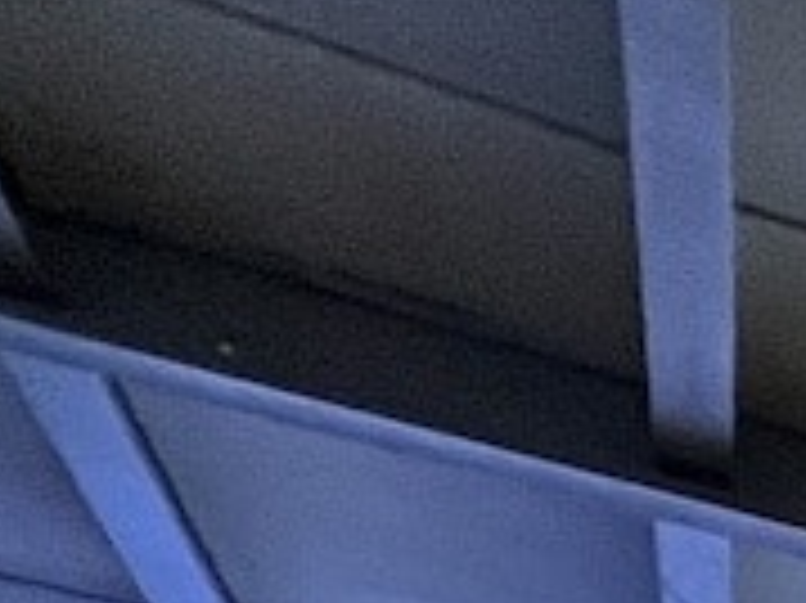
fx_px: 2024
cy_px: 1602
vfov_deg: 12.1
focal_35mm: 87
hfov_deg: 11.0
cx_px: 2522
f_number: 1.8
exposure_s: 1/120
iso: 125
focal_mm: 1.57
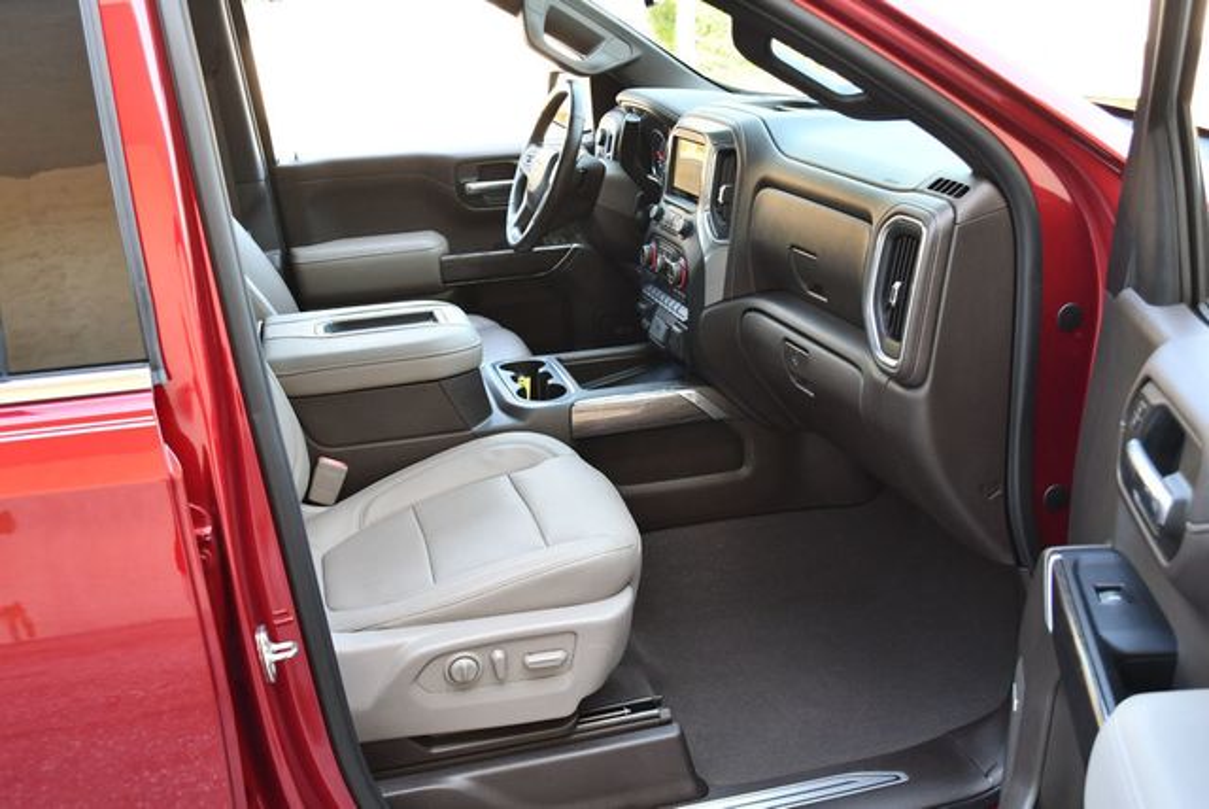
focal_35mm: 36
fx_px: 1210
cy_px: 404
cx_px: 604
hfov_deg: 53.1
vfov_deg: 36.9
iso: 800
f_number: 3.5
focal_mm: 18
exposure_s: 1/200
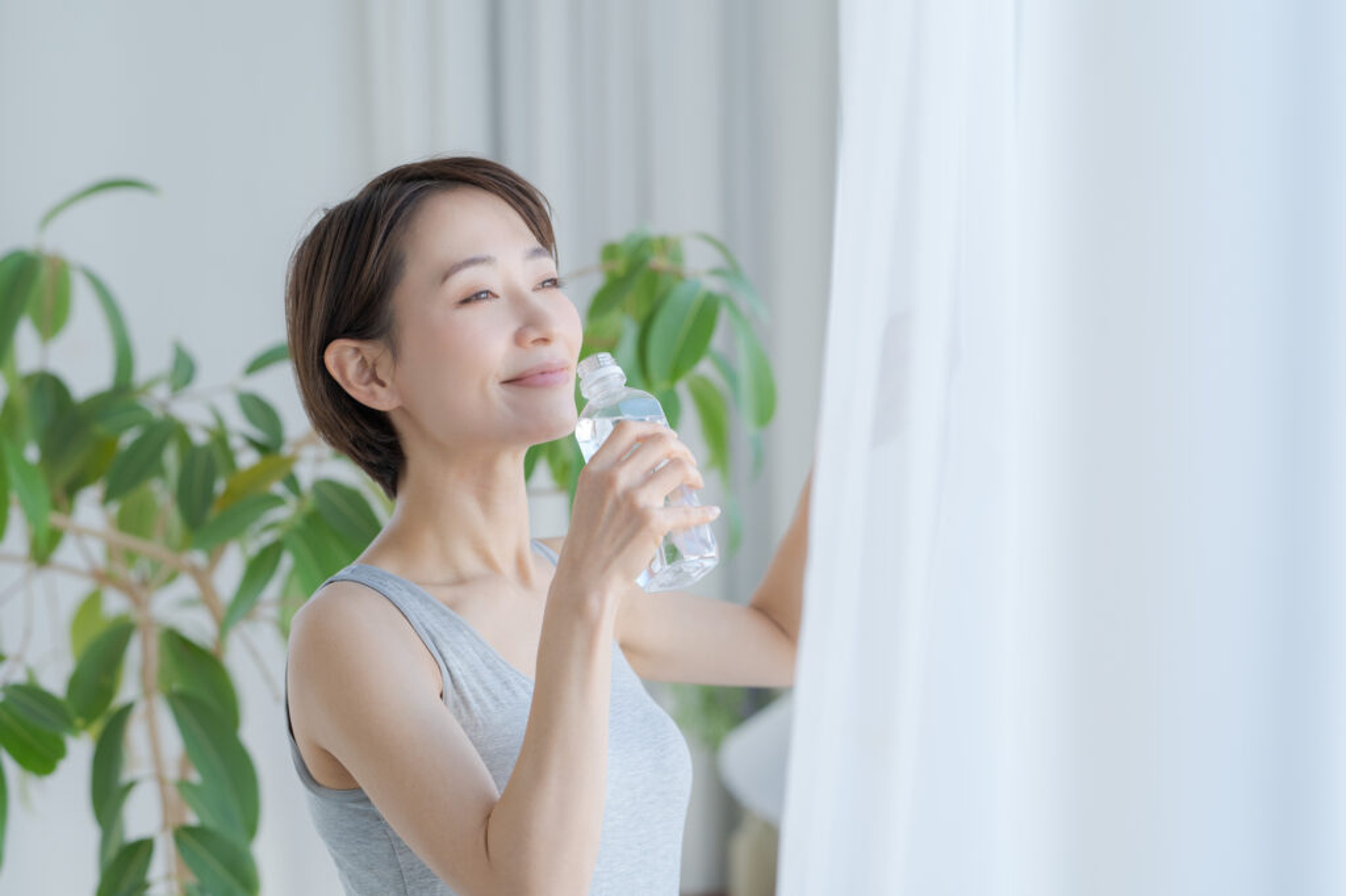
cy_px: 448
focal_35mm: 135
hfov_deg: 15.2
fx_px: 5046
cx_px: 673
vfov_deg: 10.2
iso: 320
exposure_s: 1/200
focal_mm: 135
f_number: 3.5
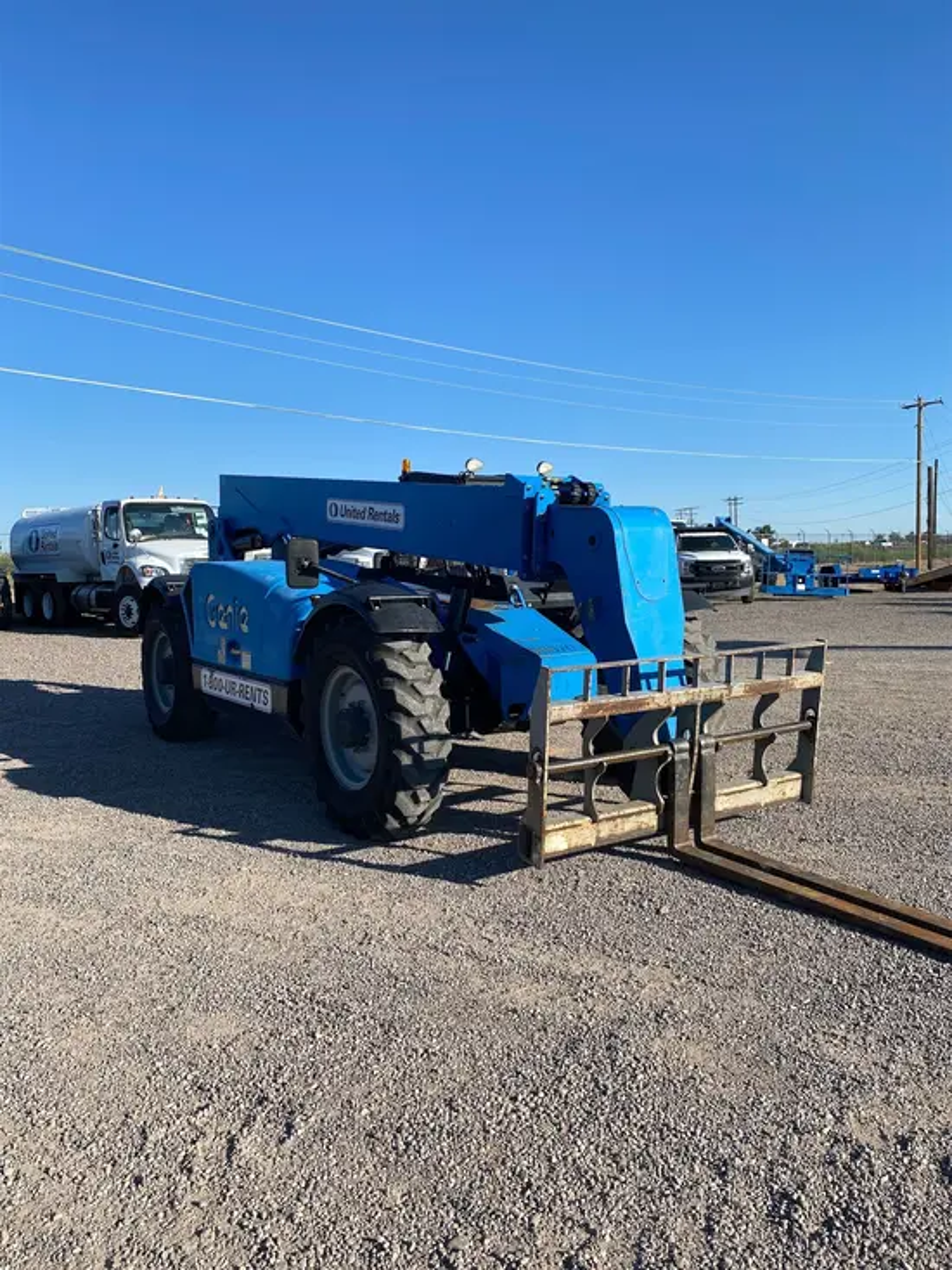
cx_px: 476
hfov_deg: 53.1
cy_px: 635
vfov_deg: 67.3
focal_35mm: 26
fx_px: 953
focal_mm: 4.25
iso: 32
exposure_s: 1/2315
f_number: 1.8
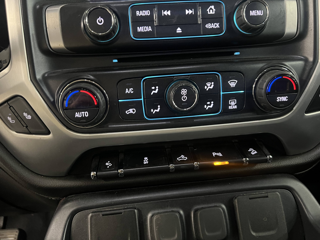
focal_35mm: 26
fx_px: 240
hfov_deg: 67.3
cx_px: 160
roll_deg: +3.0
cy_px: 120
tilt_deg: -18.3
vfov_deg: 53.1
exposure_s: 1/30
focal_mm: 5.7
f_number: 1.5
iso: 640
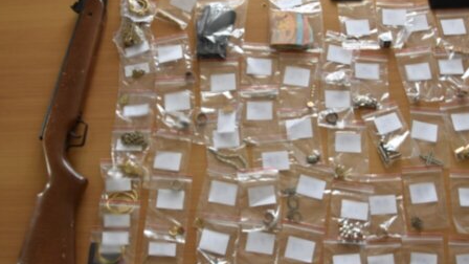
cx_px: 222
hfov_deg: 28.7
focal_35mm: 74
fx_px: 917
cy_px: 114
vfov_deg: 16.4
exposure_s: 1/160
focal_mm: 35
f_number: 6.3
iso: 400
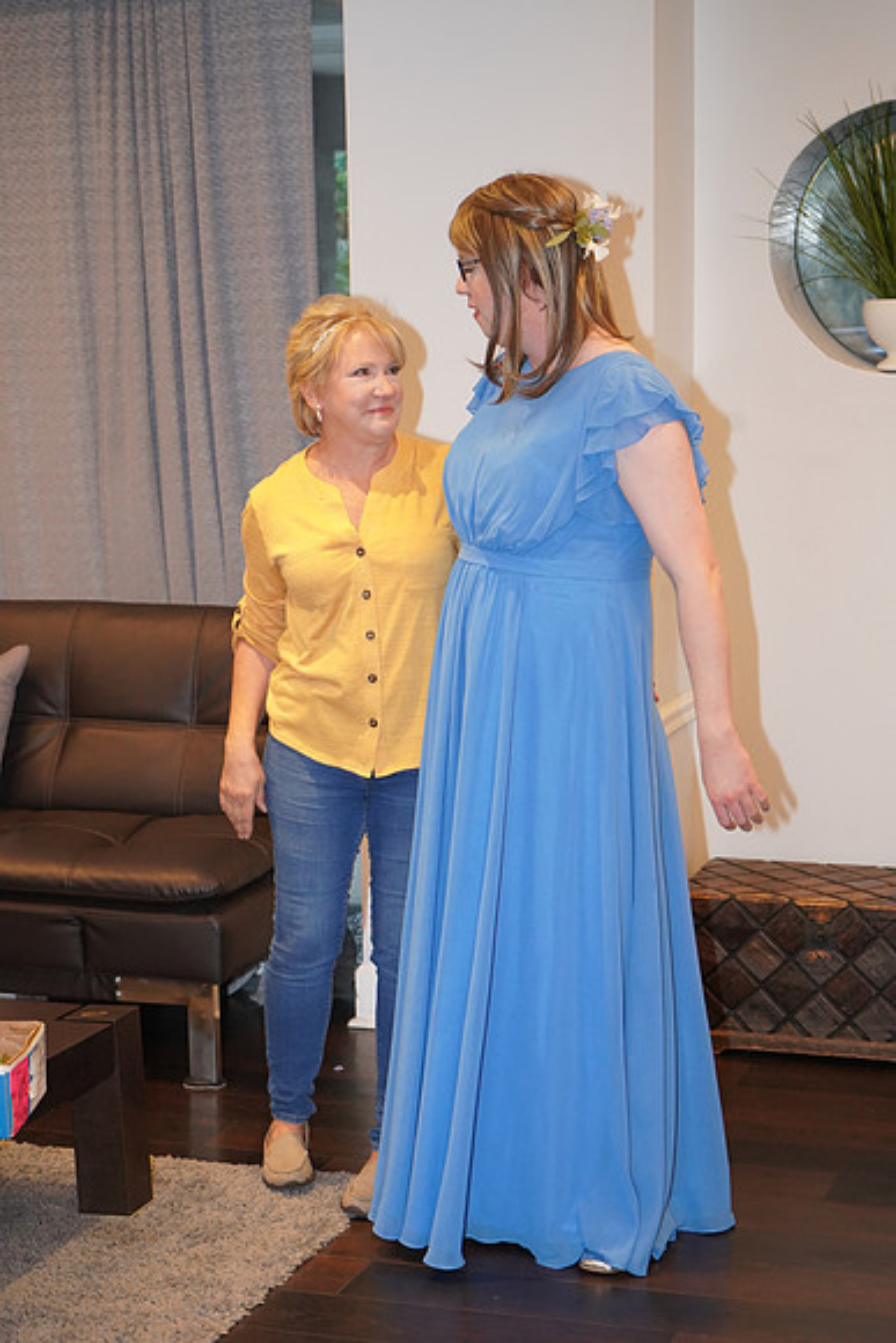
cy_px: 672
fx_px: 2612
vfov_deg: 28.8
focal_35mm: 70
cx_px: 448
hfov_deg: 19.5
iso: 4000
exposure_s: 1/160
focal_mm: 70
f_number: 5.6
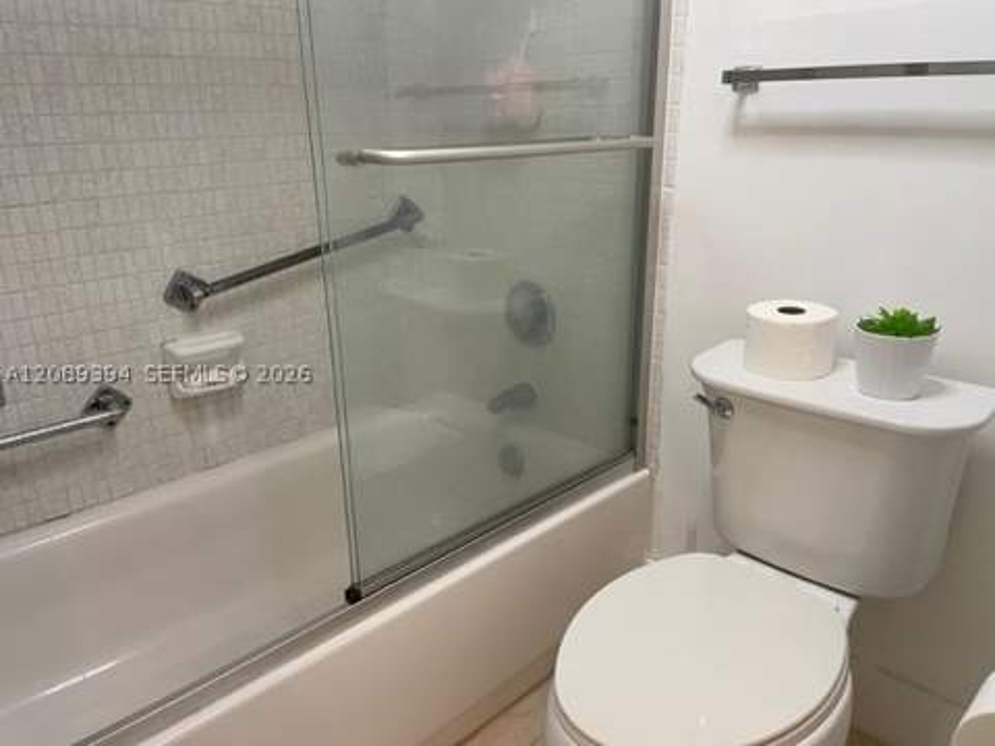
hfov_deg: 67.3
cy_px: 373
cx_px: 498
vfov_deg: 53.1
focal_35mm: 26
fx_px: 747
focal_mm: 4.2
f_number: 1.6
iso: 80
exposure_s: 1/60
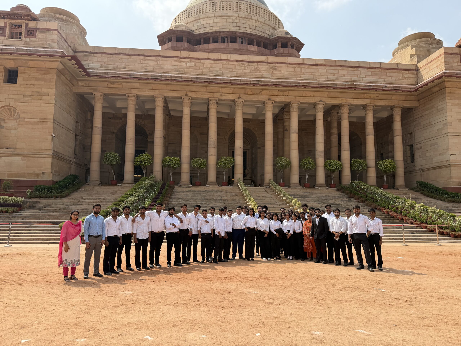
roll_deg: +0.2
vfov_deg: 56.8
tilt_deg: +6.1
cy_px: 173
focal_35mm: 24
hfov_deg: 71.6
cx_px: 230
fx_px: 320
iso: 80
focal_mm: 6.76
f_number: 1.78
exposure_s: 1/3584
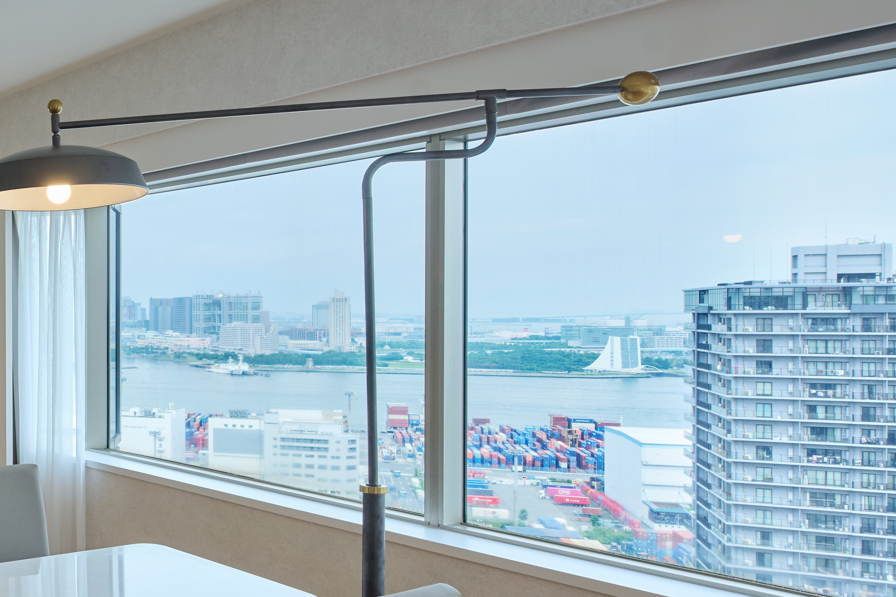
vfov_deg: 35.9
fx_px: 921
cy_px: 319
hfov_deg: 41.2
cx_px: -95
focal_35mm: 37
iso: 100
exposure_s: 1/15
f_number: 8
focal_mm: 14
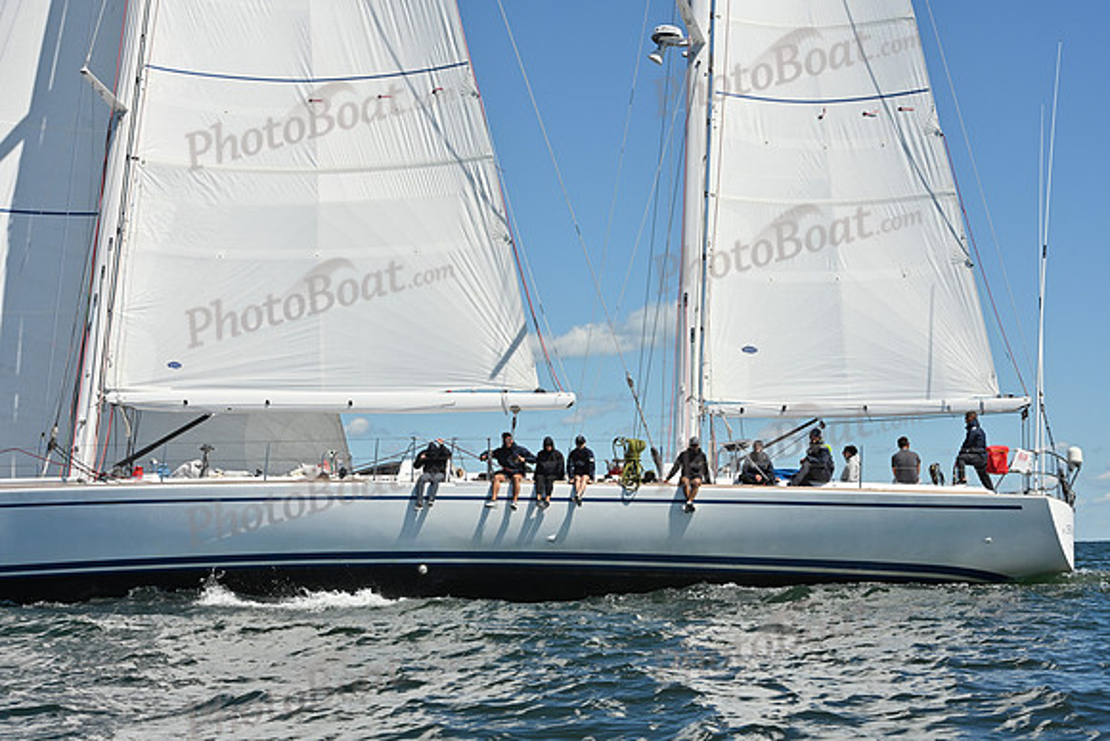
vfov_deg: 19.5
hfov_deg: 28.8
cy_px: 370
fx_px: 2159
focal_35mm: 70
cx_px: 555
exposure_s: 1/800
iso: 320
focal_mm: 70
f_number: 13
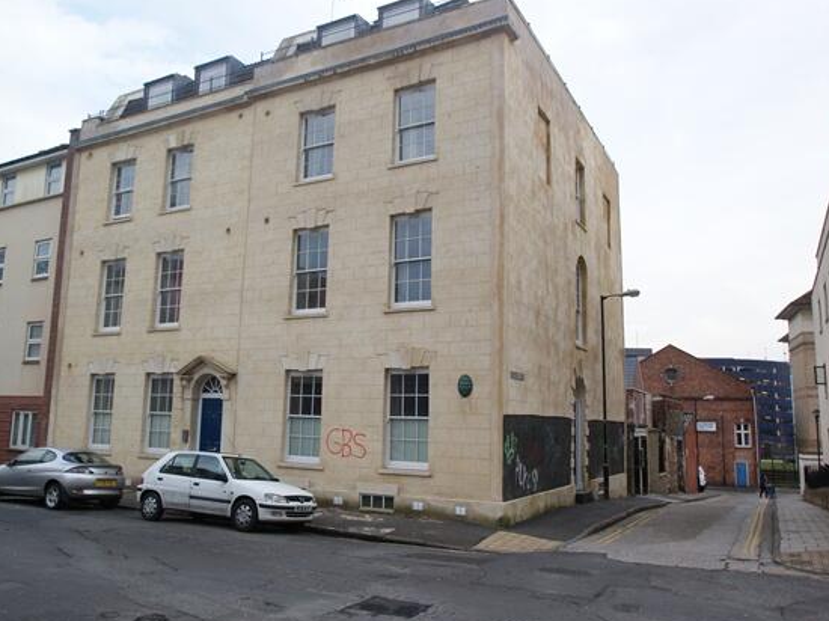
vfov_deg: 48.9
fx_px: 684
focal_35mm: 29
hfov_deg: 62.2
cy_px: 312
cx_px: 359
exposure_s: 1/50
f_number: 7.1
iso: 100
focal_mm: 17
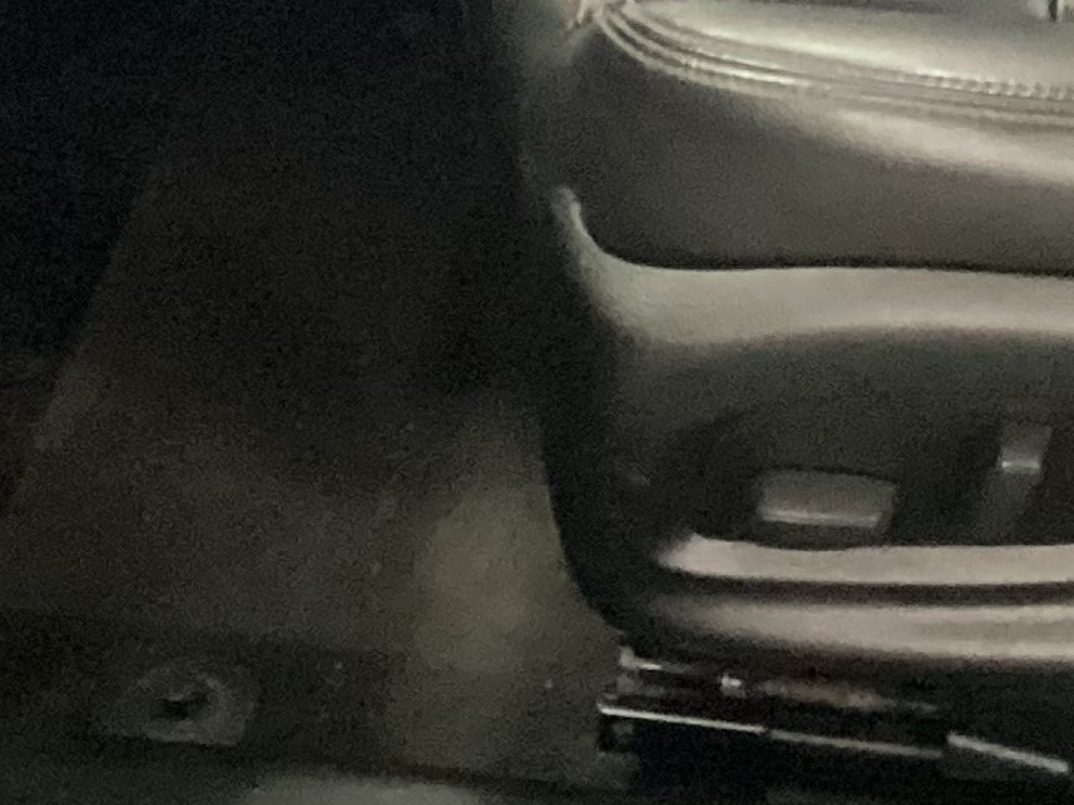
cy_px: -928
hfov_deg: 14.0
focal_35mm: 140
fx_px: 4343
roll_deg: +1.3
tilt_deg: -26.4
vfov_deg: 9.7
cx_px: 931
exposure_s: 1/20
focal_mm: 3.3
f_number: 2.4
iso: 640
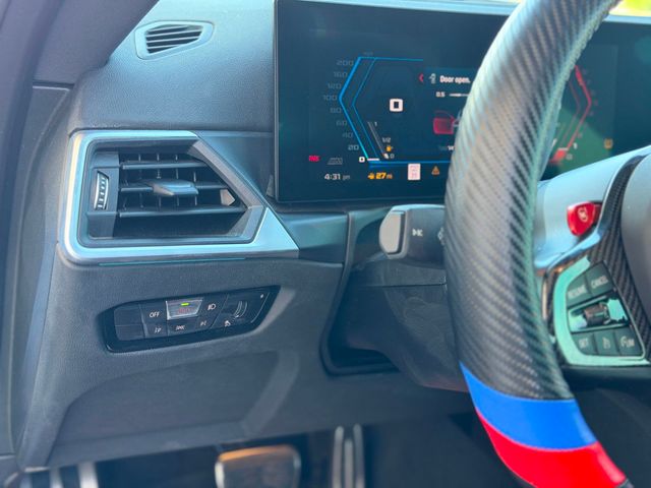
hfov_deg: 39.7
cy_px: 244
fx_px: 903
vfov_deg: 30.3
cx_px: 326
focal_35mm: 48
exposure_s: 1/60
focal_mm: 6.76
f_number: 1.78
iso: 200
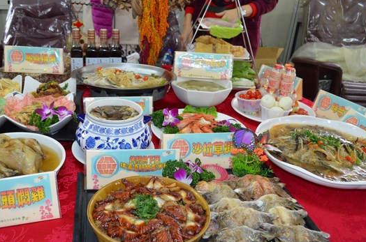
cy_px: 142
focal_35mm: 33
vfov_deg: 39.7
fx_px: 335
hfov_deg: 57.0
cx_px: 150
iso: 1000
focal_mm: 18
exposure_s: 1/60
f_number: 3.5
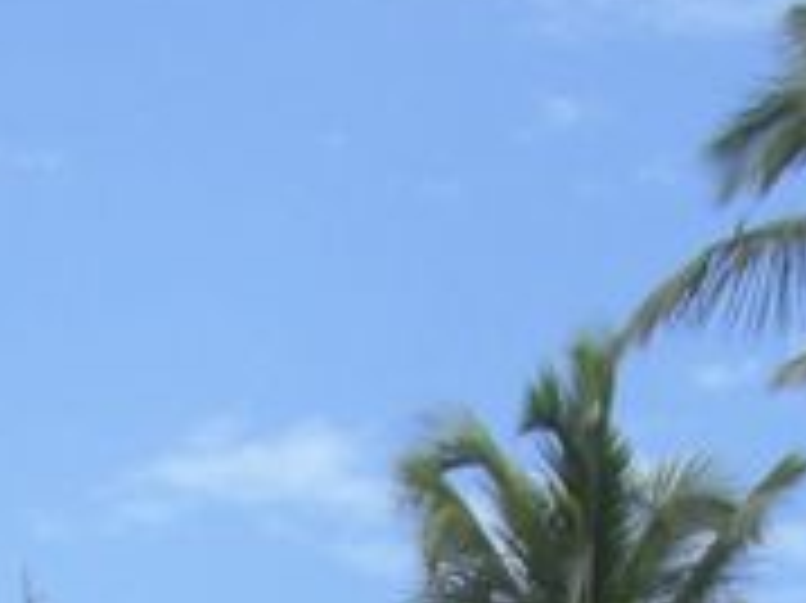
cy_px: 1624
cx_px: 459
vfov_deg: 6.4
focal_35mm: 217
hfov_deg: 9.1
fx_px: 5049
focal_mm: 6.2
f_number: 2.7
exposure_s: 1/1000
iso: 64
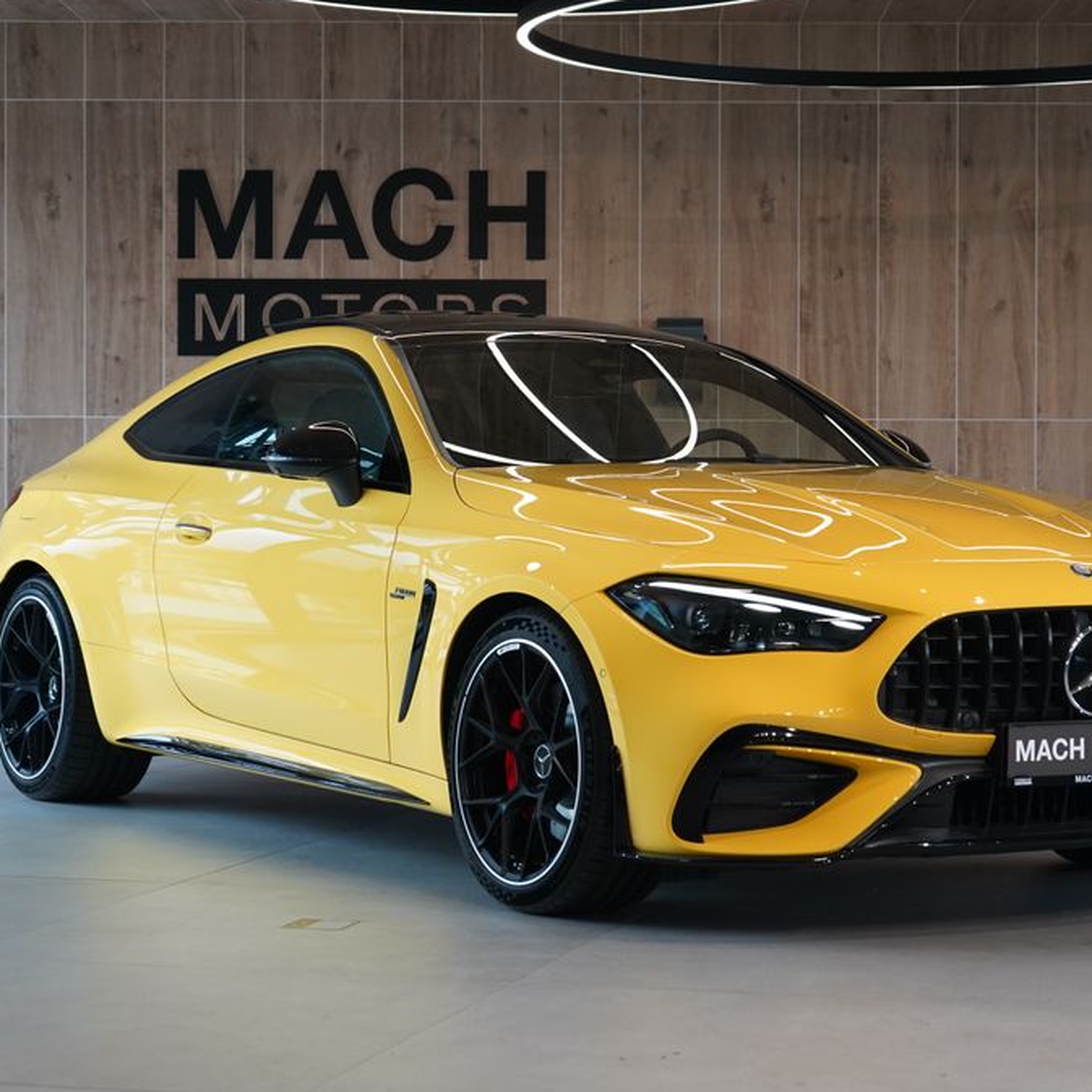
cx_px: 646
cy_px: 546
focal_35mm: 84
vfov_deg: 20.6
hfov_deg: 20.6
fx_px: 2998
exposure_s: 1/160
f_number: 5.6
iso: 2000
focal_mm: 65
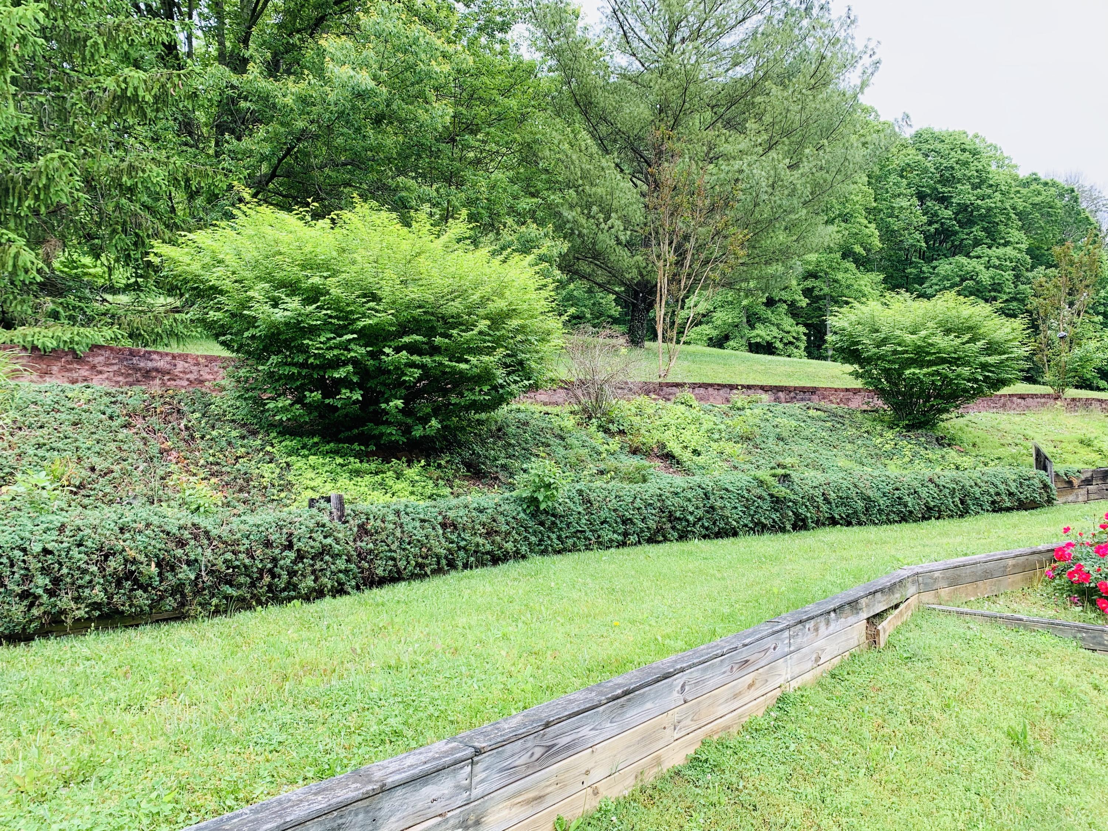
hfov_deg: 67.3
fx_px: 832
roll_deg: +2.6
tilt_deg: +4.7
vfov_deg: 53.1
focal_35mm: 26
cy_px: 416
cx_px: 554
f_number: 1.8
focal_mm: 4.25
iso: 25
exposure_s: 1/172
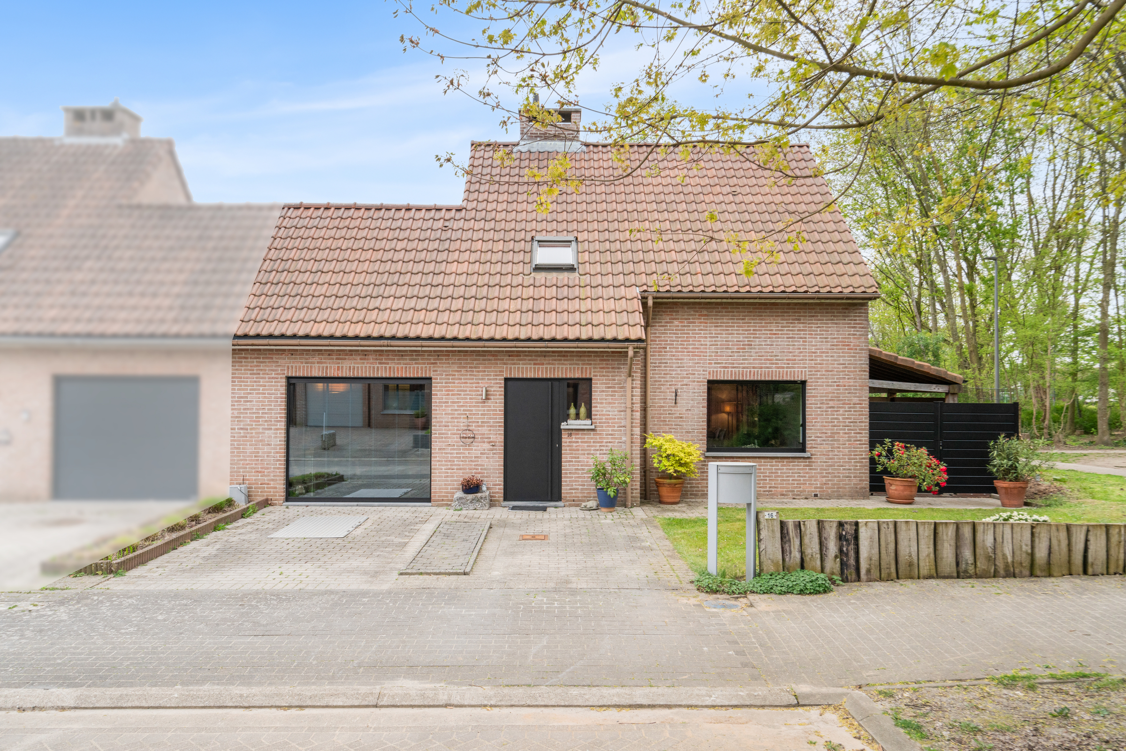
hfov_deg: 73.7
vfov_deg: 53.2
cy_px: 376
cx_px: 563
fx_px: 751
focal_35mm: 24
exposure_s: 1/200
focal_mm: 24
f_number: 11
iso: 800
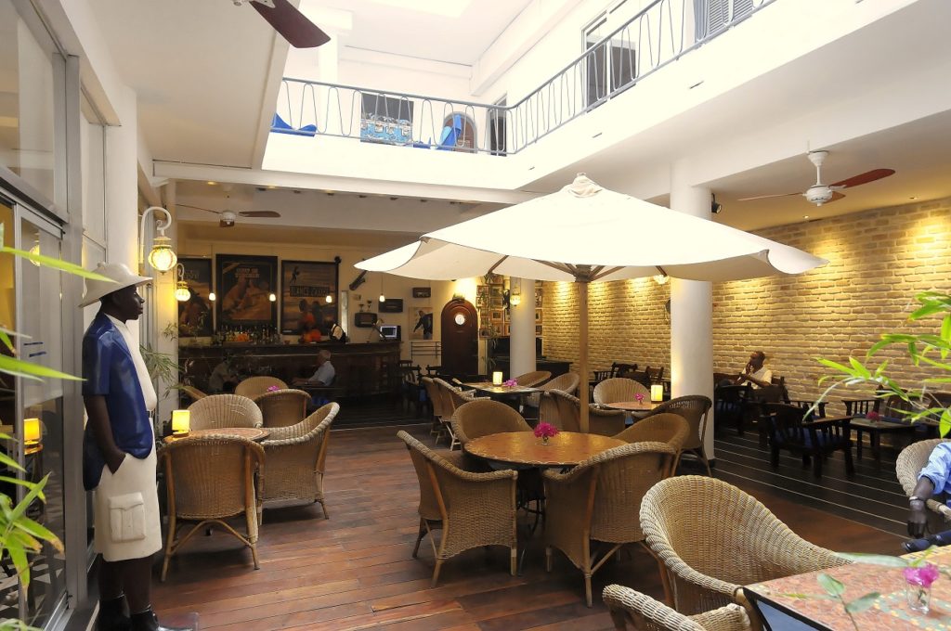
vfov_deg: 53.0
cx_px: 476
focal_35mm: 24
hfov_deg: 73.8
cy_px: 316
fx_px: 633
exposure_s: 1/30
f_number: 5
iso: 1600
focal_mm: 16
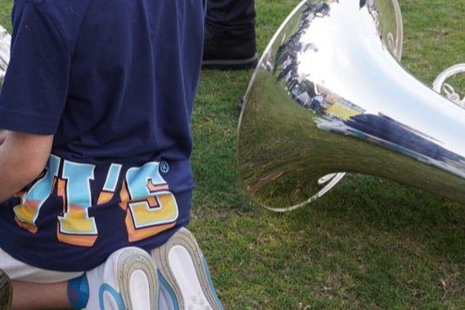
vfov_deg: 12.7
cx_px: -9
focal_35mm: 108
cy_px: 107
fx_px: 1394
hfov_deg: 18.4
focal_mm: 24
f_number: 5
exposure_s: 1/40
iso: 100
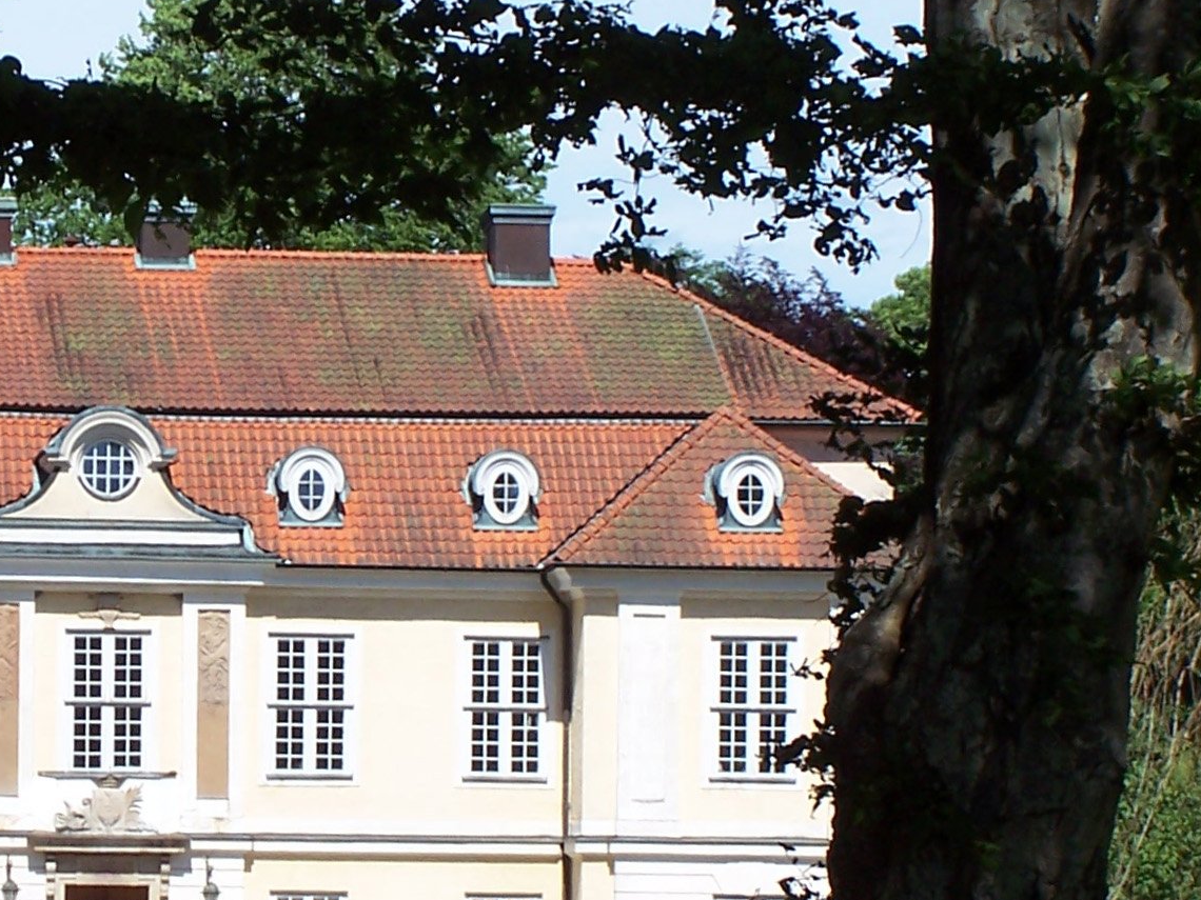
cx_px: 206
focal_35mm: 190
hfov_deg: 10.4
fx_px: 6592
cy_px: 461
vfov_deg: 7.8
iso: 80
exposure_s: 1/500
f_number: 4.5
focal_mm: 15.6
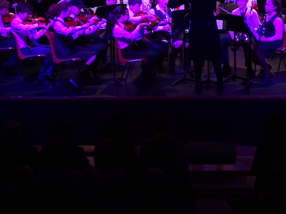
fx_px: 967
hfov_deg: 16.8
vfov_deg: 12.5
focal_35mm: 117
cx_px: 186
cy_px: 9
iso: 800
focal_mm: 9.87
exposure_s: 1/60
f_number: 4.5
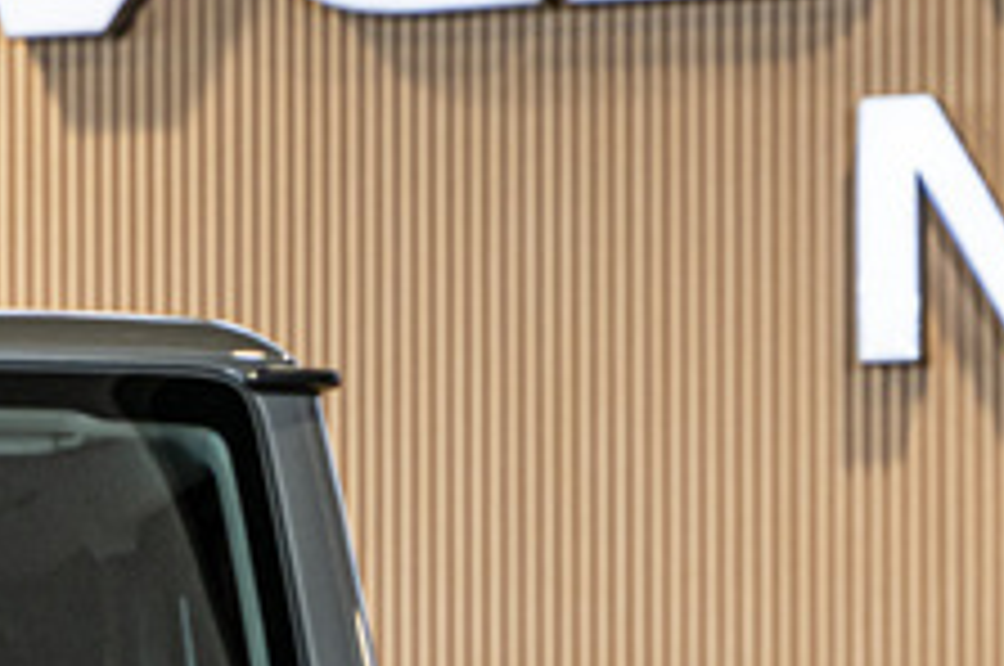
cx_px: -520
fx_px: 7937
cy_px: 1390
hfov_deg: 7.1
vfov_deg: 4.7
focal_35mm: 285
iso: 400
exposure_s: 1/125
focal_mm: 62
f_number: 4
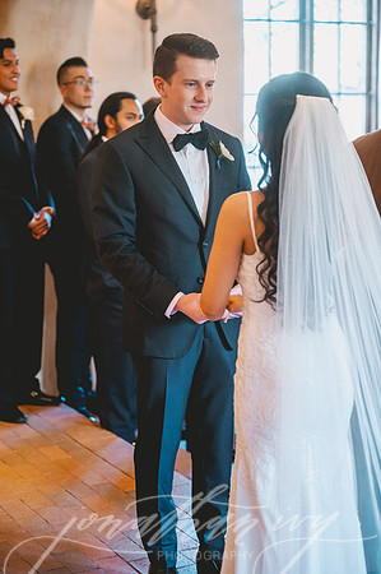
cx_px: 190
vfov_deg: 28.9
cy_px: 287
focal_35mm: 70
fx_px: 1114
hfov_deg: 19.4
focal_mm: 70
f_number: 2.8
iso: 1600
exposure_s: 1/200
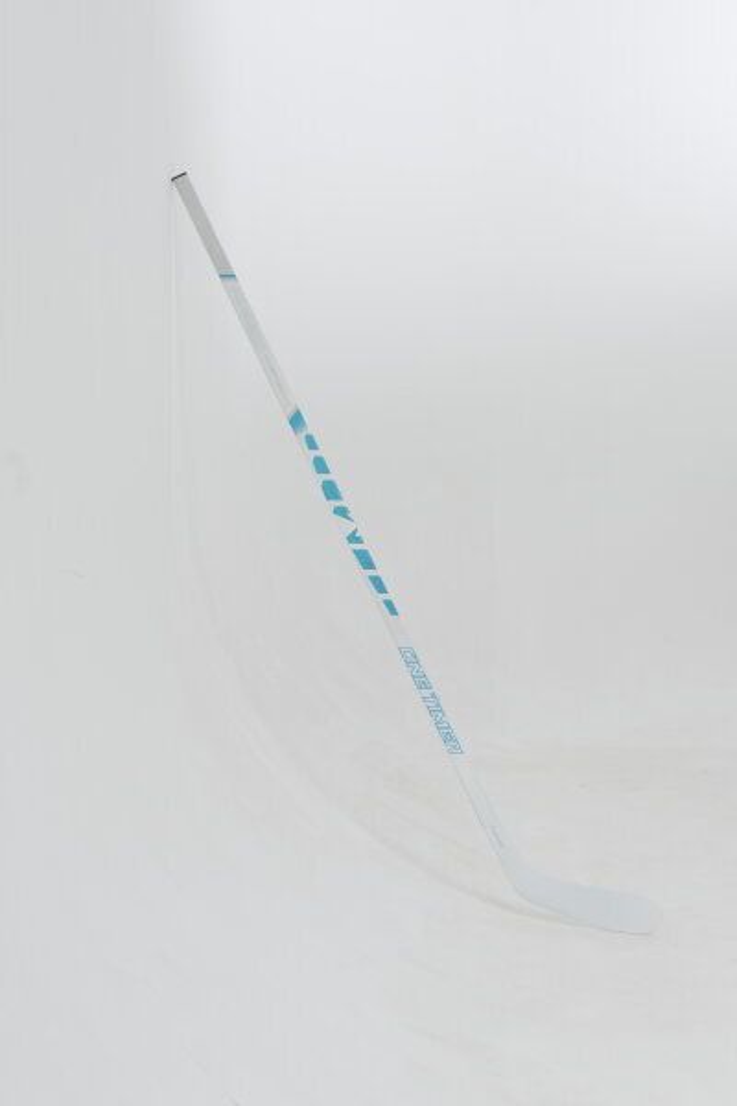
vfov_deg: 38.2
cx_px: 368
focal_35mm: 52
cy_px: 553
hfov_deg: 26.0
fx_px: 1597
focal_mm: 35
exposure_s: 1/160
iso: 125
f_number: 8
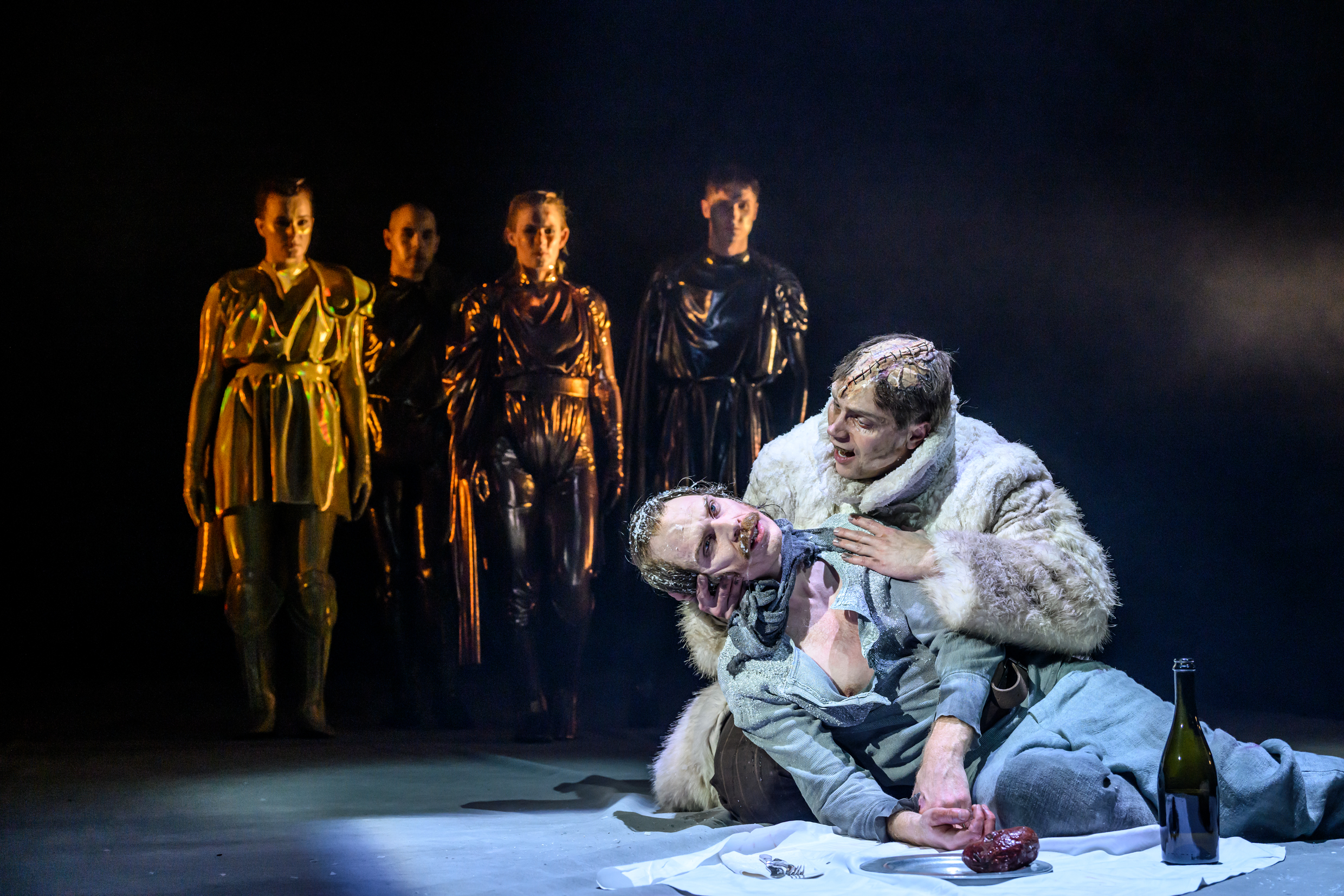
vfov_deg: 26.0
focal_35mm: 52
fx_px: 1941
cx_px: 672
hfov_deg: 38.2
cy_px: 448
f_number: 4
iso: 3200
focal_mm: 52
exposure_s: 1/400
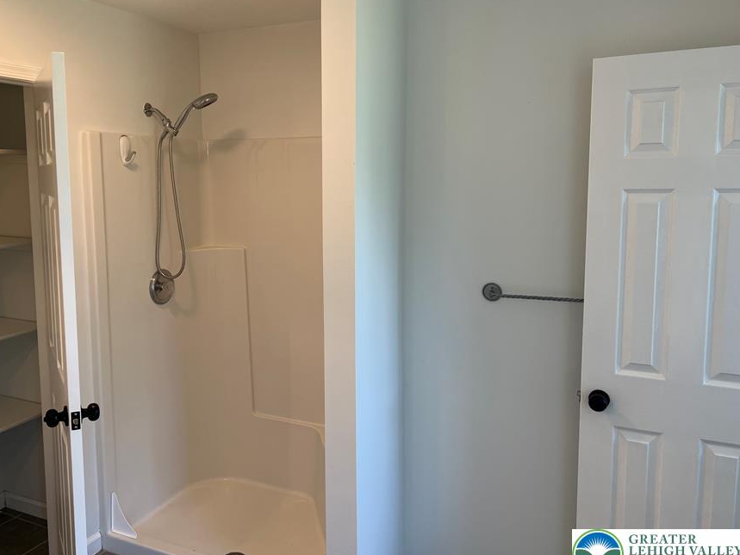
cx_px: 307
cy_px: 256
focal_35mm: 31
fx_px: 663
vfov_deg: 45.4
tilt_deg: -7.0
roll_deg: +0.7
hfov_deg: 58.0
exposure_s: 1/120
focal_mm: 5.7
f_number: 1.5
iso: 80
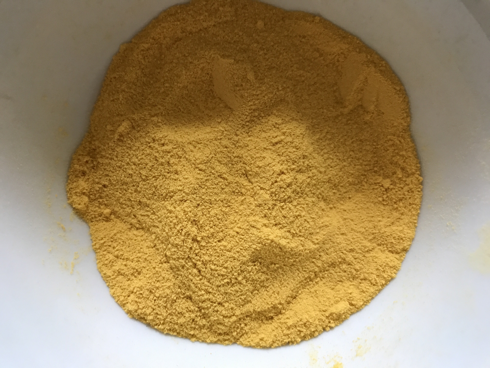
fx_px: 396
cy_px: 184
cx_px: 245
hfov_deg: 63.4
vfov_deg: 49.7
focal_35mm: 28
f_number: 1.8
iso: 40
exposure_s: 1/25
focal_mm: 3.99
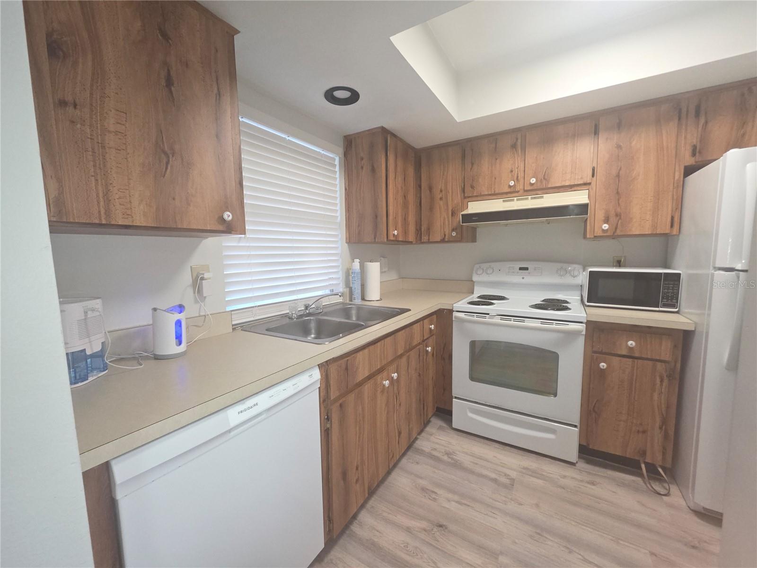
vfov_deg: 89.9
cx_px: 378
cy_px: 284
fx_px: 284
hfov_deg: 106.2
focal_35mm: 13
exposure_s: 1/60
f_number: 1.9
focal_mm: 2.2
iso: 160
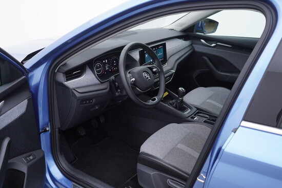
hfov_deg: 53.1
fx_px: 282
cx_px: 141
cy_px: 94
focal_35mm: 36
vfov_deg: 36.9
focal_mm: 24
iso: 125
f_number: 3.2
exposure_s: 1/50
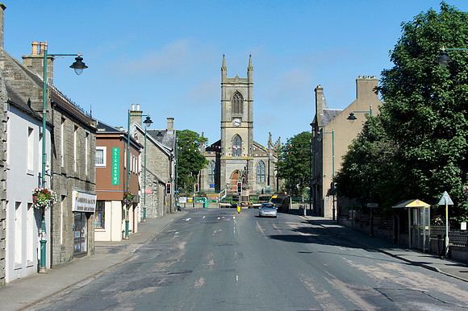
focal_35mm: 78
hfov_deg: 25.8
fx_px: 1020
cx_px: 234
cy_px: 156
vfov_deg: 17.4
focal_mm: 75
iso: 800
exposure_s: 1/2000
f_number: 8
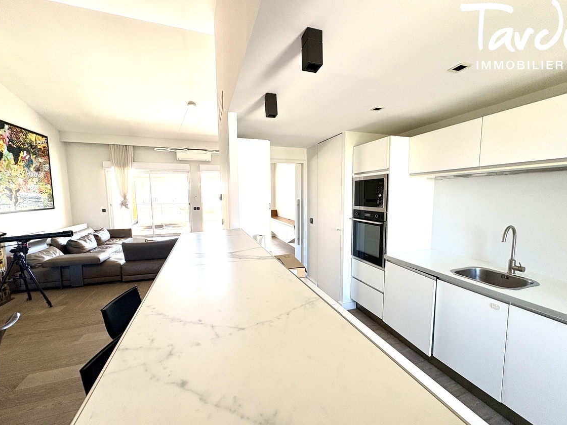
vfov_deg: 81.7
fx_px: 246
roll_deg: +1.2
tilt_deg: -5.2
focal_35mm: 15
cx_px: 291
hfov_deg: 98.2
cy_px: 220
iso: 80
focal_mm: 2.22
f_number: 2.2
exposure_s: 1/128
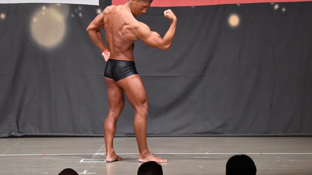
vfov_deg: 5.1
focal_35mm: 237
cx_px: 155
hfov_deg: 9.1
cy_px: 72
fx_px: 1961
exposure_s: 1/400
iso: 8000
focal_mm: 150
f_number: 5.6
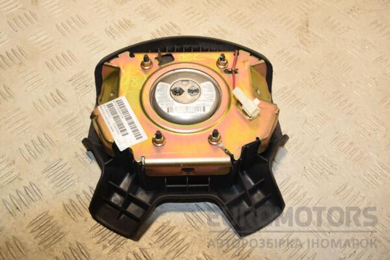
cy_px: 130
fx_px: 455
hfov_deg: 46.4
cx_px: 195
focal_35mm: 42
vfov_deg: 31.9
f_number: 7.1
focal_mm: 28
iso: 800
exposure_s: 1/200
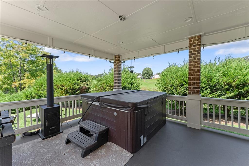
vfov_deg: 81.2
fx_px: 97
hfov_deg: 104.2
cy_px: 83
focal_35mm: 14
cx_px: 124
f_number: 7.1
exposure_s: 1/500
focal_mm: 14
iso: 800
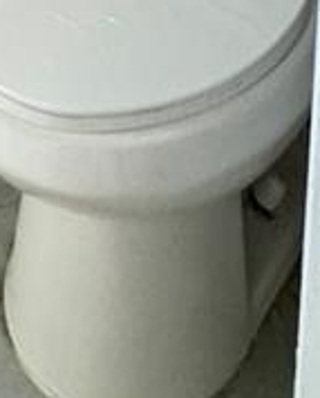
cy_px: -633
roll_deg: +1.5
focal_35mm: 92
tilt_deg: -10.4
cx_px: -150
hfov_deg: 15.5
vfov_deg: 13.3
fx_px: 1086
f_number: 2.2
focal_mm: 2.22
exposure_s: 1/60
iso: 640
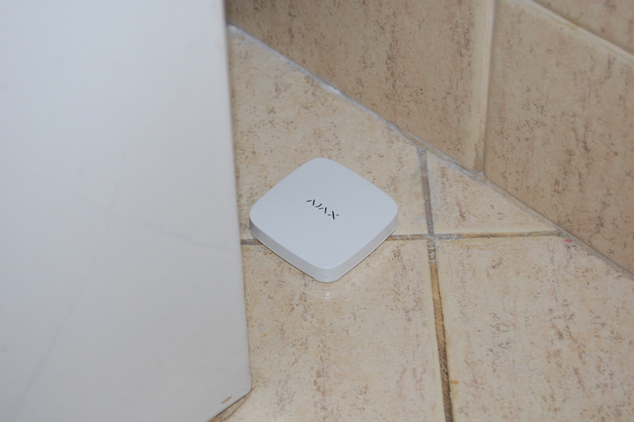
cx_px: 317
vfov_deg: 16.5
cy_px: 211
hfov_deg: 24.6
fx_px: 1452
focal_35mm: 82
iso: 400
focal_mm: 55
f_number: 5.6
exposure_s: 1/60
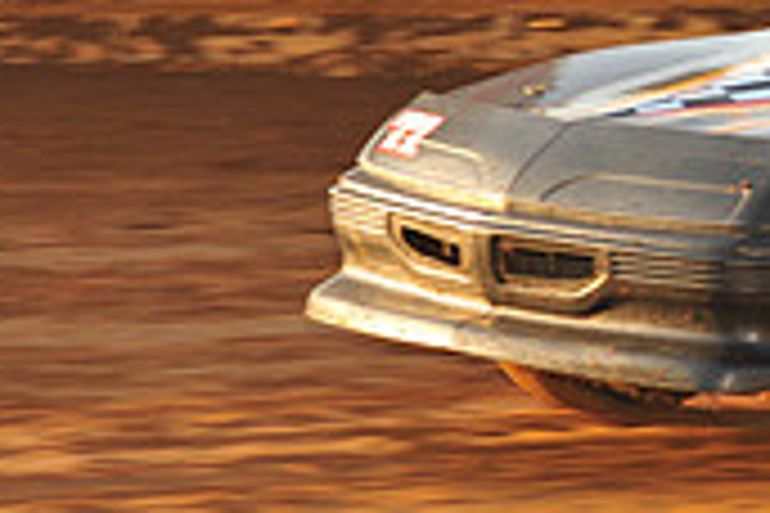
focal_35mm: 457
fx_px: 9774
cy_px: 86
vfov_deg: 3.0
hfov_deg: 4.5
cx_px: 1202
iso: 500
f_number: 7.1
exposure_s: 1/320
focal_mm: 135
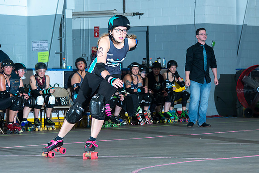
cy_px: 83
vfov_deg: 6.7
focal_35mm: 205
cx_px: 114
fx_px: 1475
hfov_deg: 10.0
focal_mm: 140
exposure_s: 1/160
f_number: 7.1
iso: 800
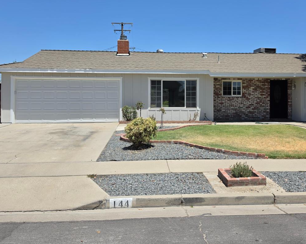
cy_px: 96
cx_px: 164
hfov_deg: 52.8
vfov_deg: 43.1
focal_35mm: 34
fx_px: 308
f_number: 1.4
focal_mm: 6.5
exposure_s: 1/7939
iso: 64
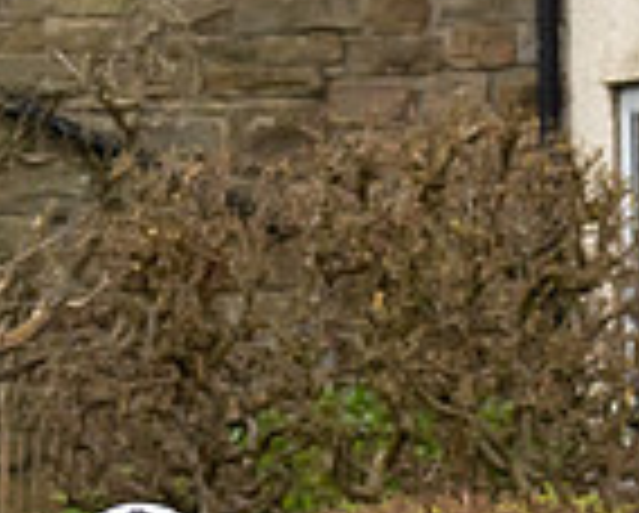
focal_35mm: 730
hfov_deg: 2.6
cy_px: 624
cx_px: 30
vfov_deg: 2.1
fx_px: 13825
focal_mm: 70
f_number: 4
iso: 400
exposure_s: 1/1000
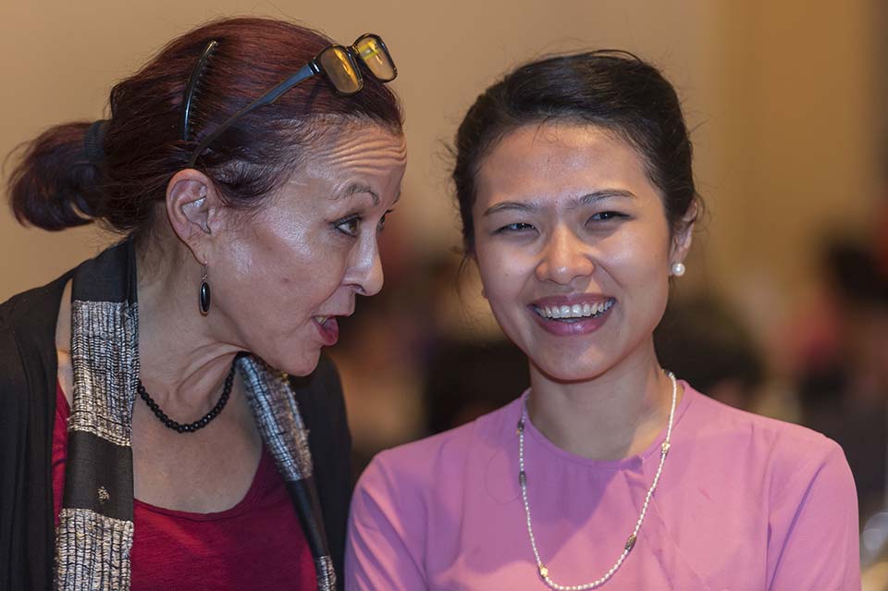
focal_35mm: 195
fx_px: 4807
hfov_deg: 10.6
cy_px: 296
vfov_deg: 7.0
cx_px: 444
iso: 1600
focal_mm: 195
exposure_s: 1/125
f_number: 3.5
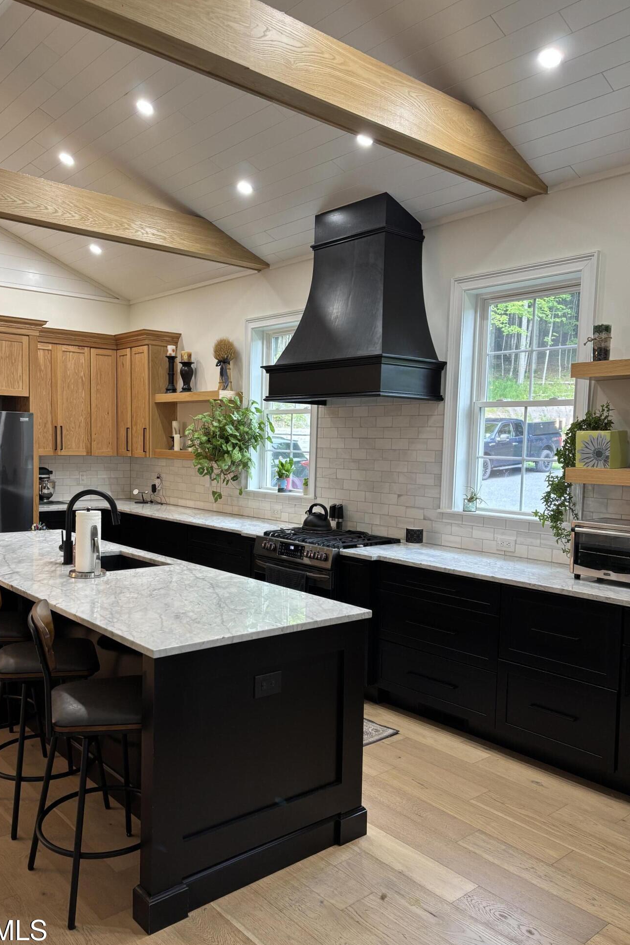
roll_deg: -1.3
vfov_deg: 65.5
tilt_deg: -4.9
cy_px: 486
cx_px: 269
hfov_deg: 46.3
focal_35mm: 28
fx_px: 735
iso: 125
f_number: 1.6
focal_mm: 5.96
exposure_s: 1/60
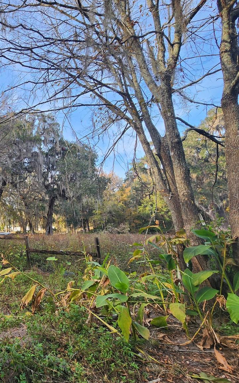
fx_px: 198
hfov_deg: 50.5
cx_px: 1
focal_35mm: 19
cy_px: 196
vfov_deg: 88.0
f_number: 2.2
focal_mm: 2.2
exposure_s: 1/250
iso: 50
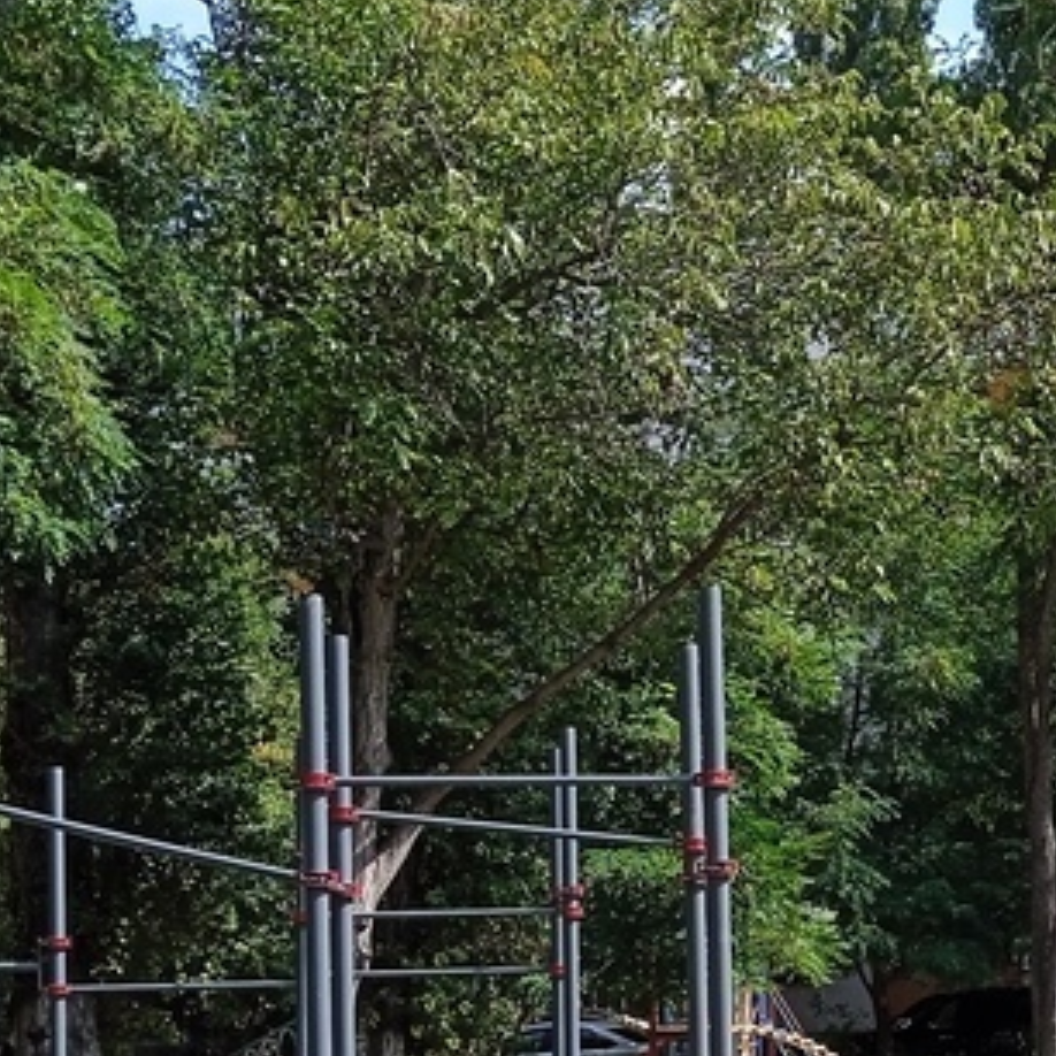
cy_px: 859
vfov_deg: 21.1
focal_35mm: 81
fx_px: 2796
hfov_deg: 20.4
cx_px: 1163
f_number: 2.2
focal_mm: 3.43
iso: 100
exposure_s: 1/485
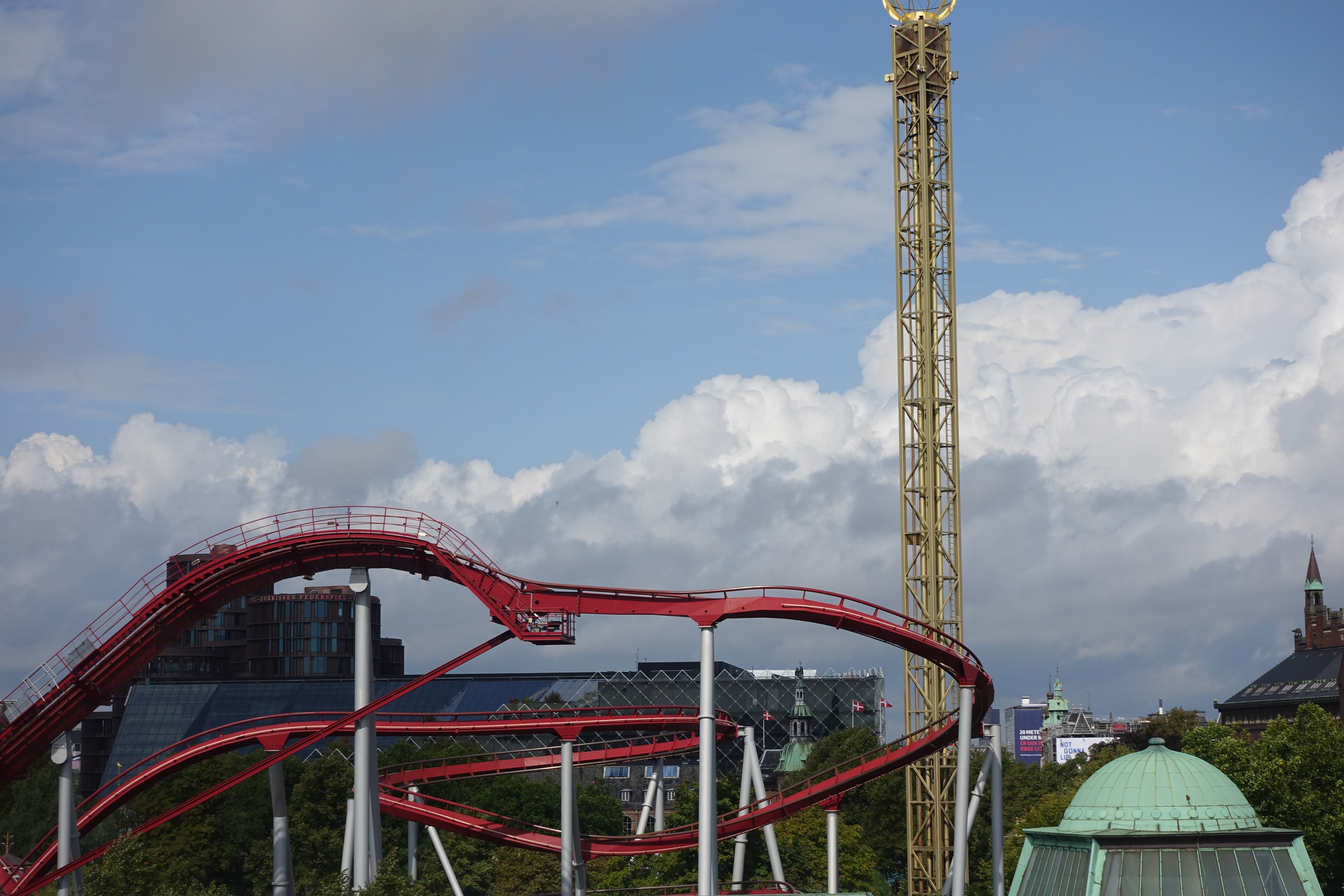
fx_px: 2651
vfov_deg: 19.2
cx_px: 674
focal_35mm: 71
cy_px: 454
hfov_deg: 28.5
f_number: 5.6
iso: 125
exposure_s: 1/160
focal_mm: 25.7
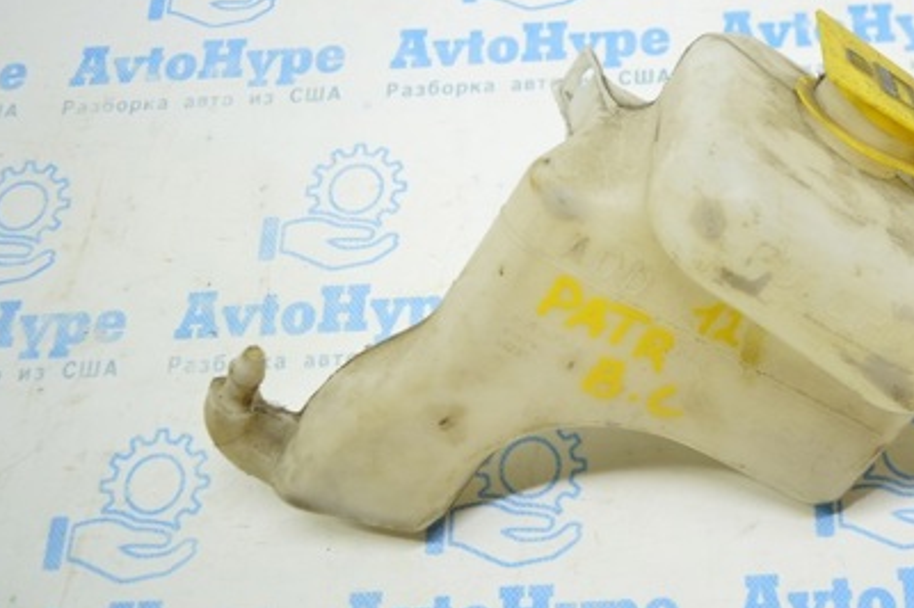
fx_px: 1218
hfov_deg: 39.7
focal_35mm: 48
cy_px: 189
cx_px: 720
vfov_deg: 27.8
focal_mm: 20
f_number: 3.5
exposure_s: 1/40
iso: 400
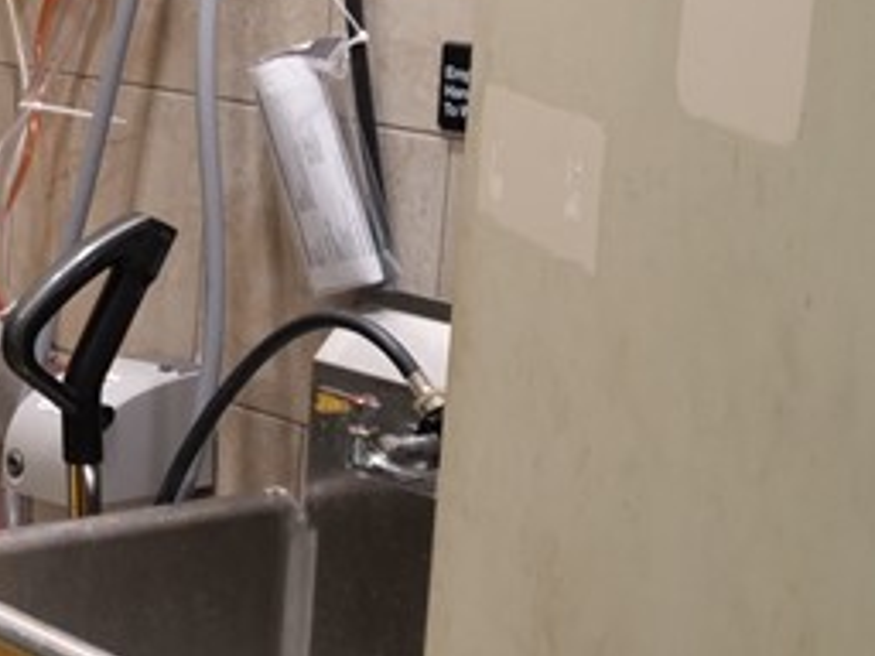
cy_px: 167
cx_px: -475
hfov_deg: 18.0
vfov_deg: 15.3
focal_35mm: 96
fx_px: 2427
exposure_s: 1/60
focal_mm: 12
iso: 400
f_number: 2
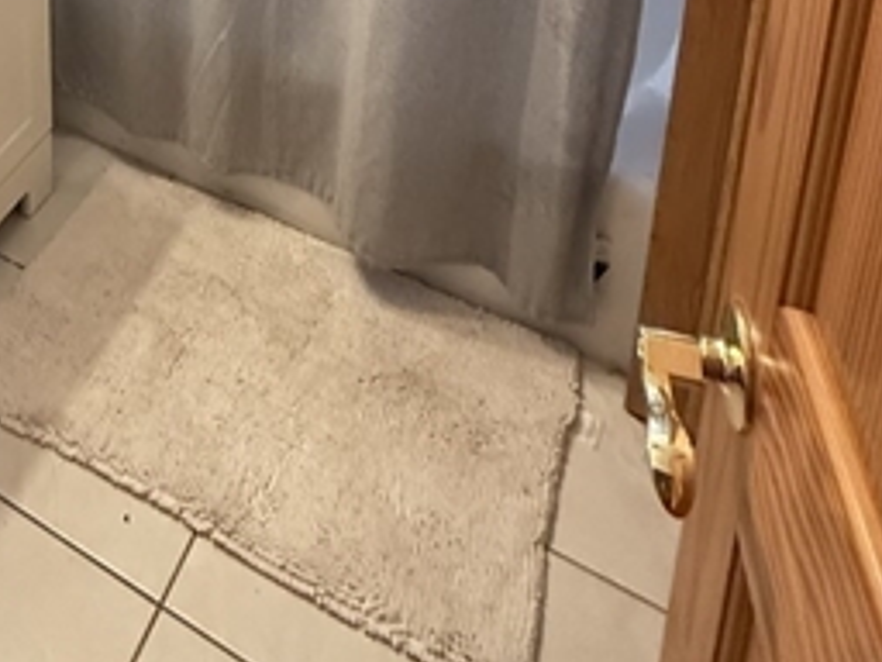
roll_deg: -0.2
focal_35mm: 42
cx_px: 114
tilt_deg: -13.2
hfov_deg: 41.7
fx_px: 1070
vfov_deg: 24.6
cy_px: -386
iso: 800
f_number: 2.2
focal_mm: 2.22
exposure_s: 1/60
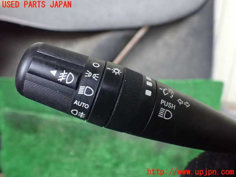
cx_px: 118
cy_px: 88
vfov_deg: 46.8
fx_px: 205
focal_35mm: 30
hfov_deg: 60.0
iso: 1250
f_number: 2.3
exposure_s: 1/30
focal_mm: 5.4
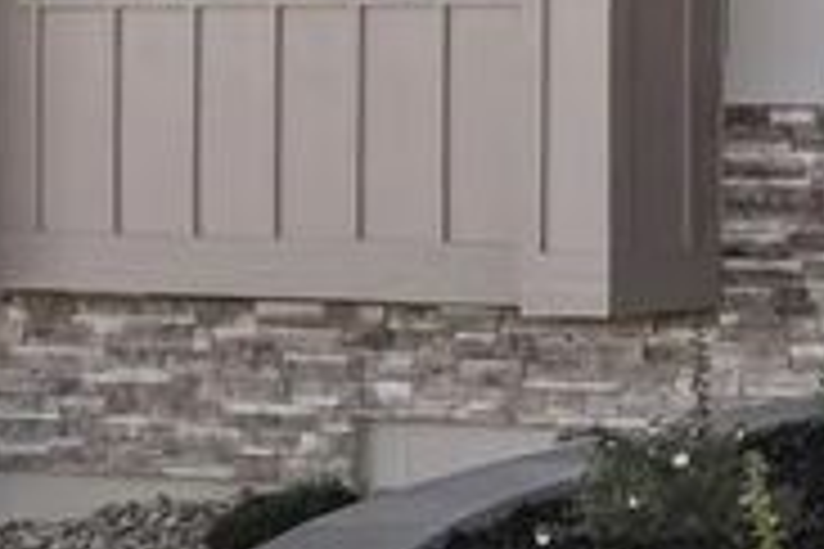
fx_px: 2174
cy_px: 68
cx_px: 1891
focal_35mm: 95
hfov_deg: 14.9
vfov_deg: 14.3
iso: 110
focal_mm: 17
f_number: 8
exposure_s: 1/20
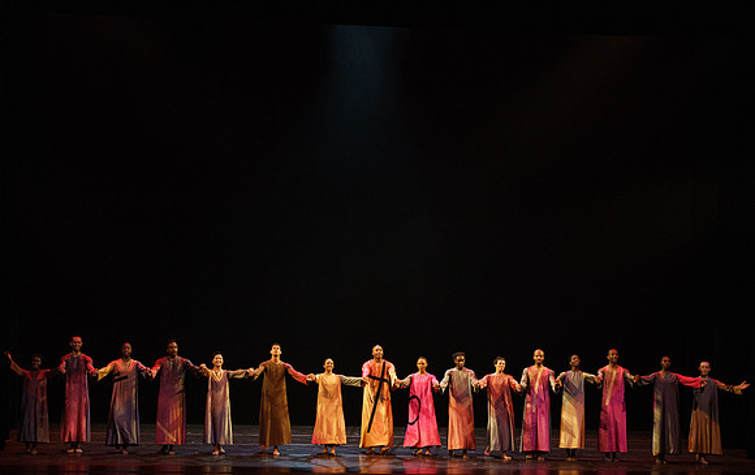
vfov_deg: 12.9
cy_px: 249
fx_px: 2109
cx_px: 378
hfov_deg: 20.3
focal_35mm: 102
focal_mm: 100
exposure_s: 1/320
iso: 6400
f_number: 5.6
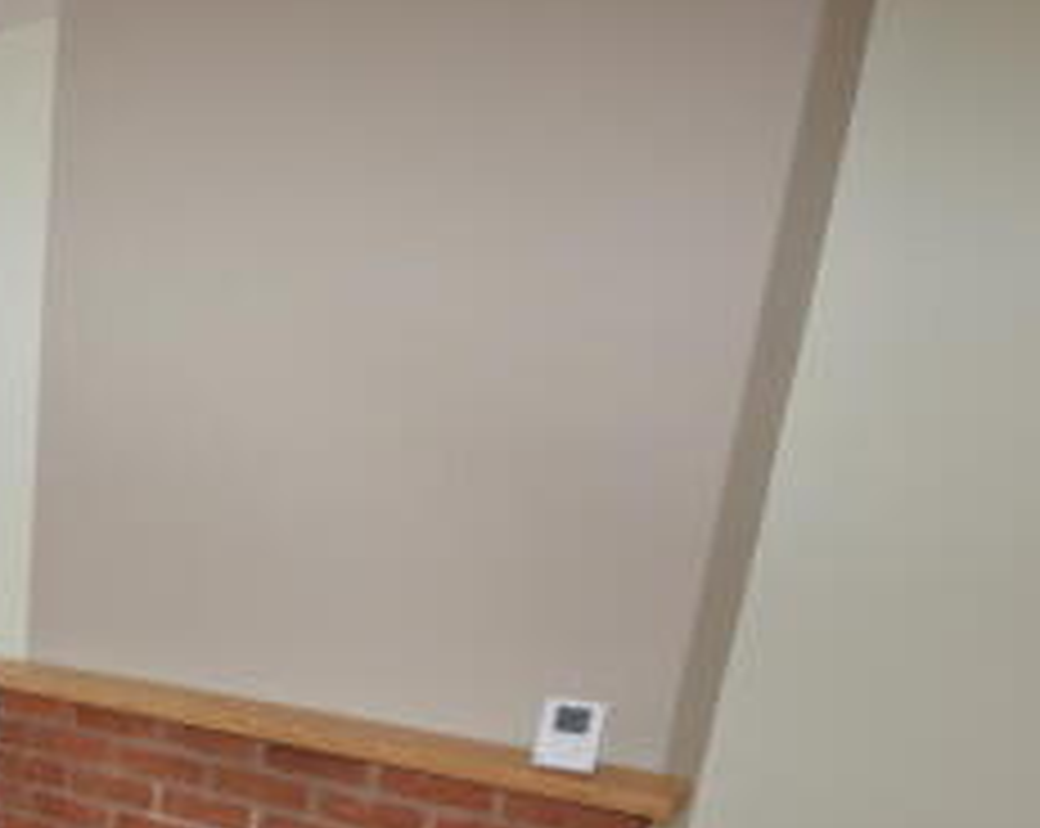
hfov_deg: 36.5
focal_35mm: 40
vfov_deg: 34.1
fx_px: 1229
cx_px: -178
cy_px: 821
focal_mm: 10
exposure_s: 1/60
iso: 280
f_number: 4
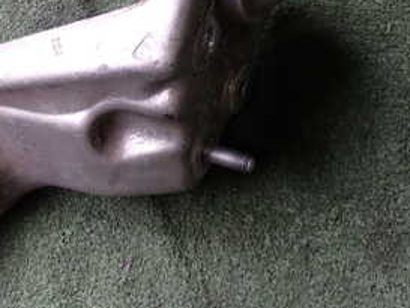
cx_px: 30
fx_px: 782
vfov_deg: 22.1
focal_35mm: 66
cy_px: 80
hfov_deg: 28.1
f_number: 2.3
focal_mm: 5.4
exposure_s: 1/125
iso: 125
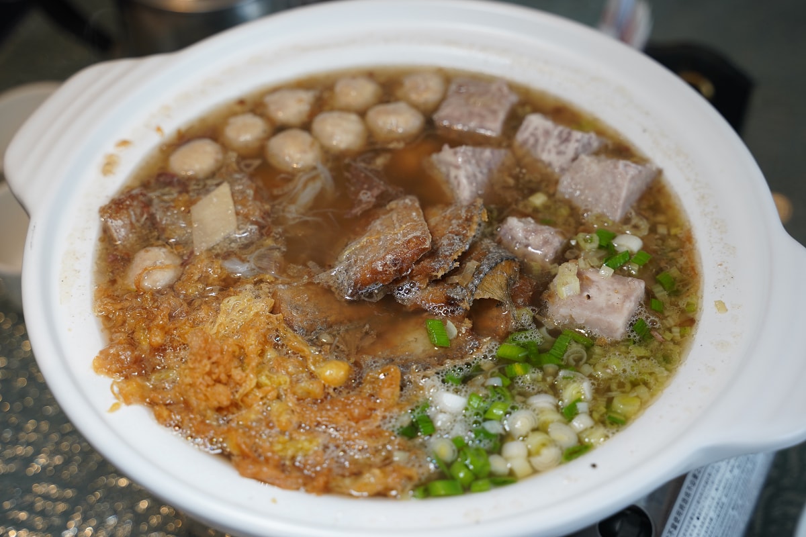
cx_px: 403
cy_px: 268
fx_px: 1187
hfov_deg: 37.5
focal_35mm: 53
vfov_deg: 25.5
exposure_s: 1/160
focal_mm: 53
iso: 500
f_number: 4
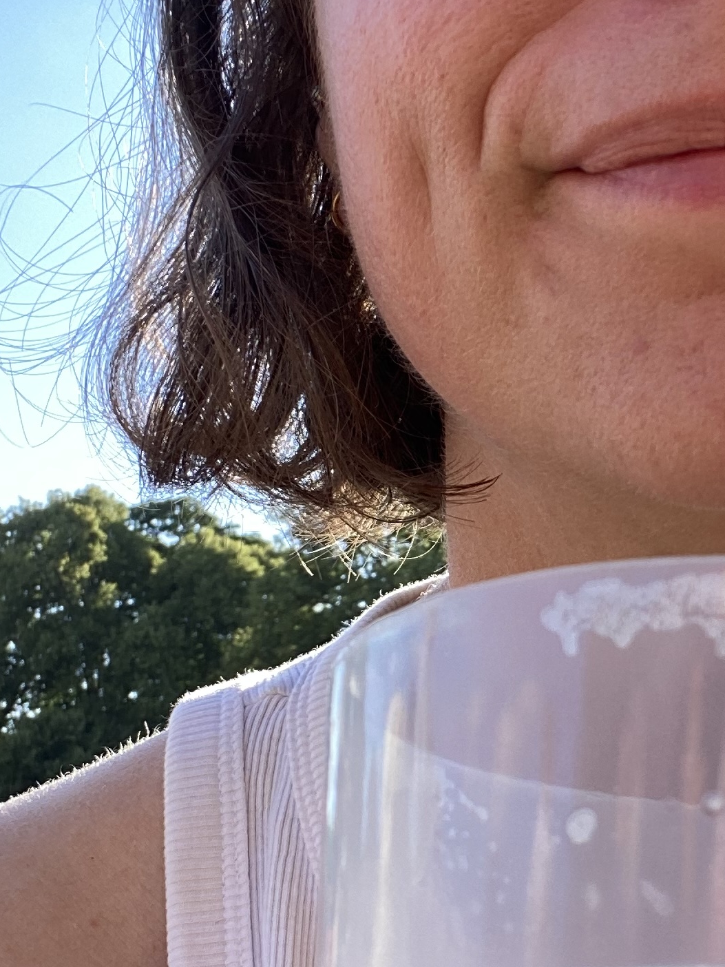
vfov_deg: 29.4
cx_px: 607
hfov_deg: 21.9
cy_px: 543
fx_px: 1843
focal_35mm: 66
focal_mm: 2.71
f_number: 2.2
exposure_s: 1/122
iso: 25
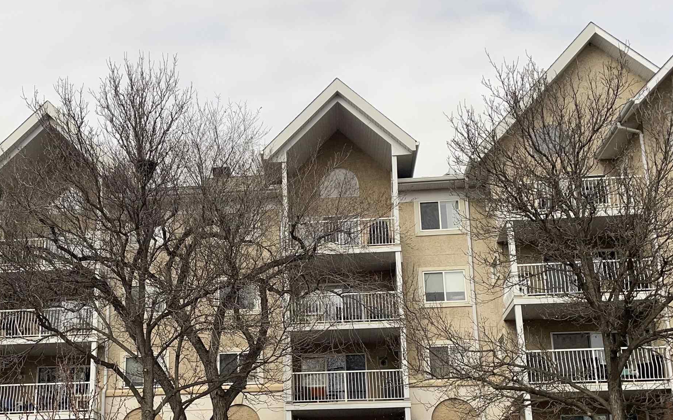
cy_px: 297
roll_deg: +1.4
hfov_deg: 43.3
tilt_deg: +16.0
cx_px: 277
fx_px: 844
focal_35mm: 46
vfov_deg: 27.7
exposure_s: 1/5051
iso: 32
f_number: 1.6
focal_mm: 4.2
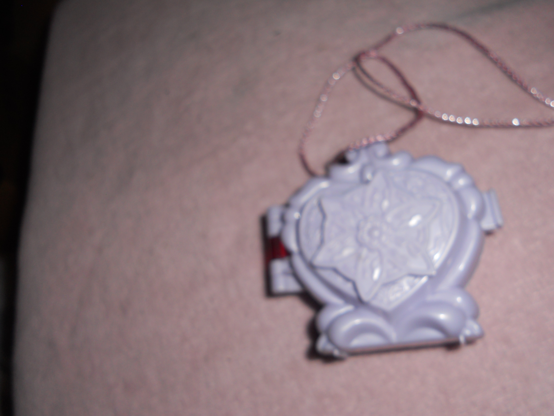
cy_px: 208
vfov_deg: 44.2
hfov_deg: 56.8
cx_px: 277
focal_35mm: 32
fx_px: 512
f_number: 8.8
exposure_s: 1/25
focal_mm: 5.8
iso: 80
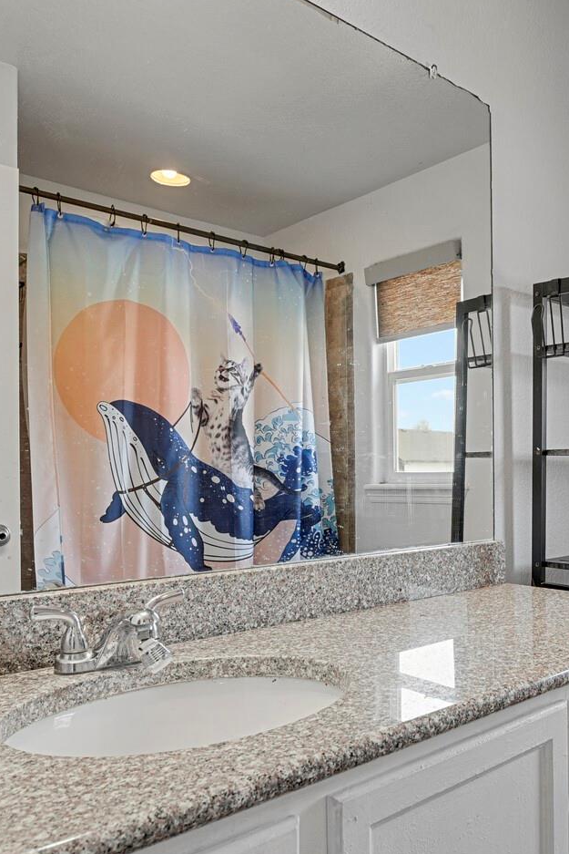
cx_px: 460
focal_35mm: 29
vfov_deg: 63.5
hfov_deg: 42.8
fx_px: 687
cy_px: 463
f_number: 8
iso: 250
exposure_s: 1.6
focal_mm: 17
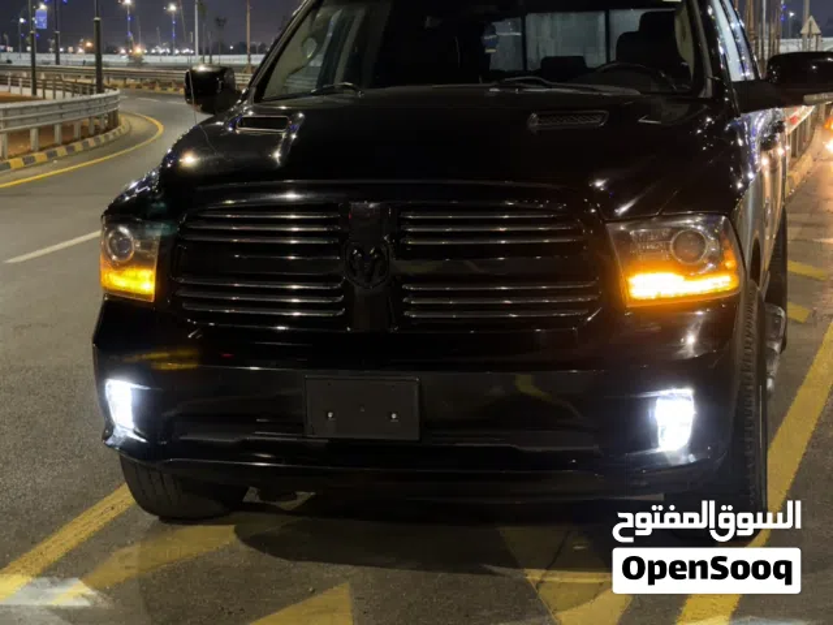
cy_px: 312
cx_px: 416
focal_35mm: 41
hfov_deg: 45.8
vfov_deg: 35.1
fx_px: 987
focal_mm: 6.76
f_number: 1.78
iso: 400
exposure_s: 1/40
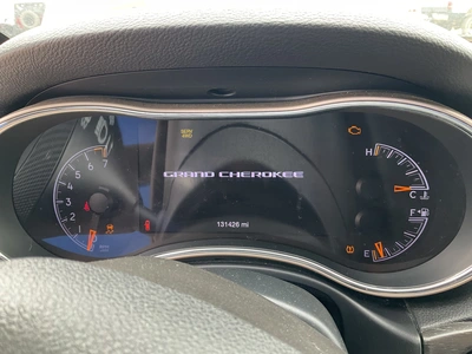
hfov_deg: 61.7
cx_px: 236
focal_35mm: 29
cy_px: 177
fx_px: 395
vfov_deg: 48.2
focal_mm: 3
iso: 64
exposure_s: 1/85
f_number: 1.8
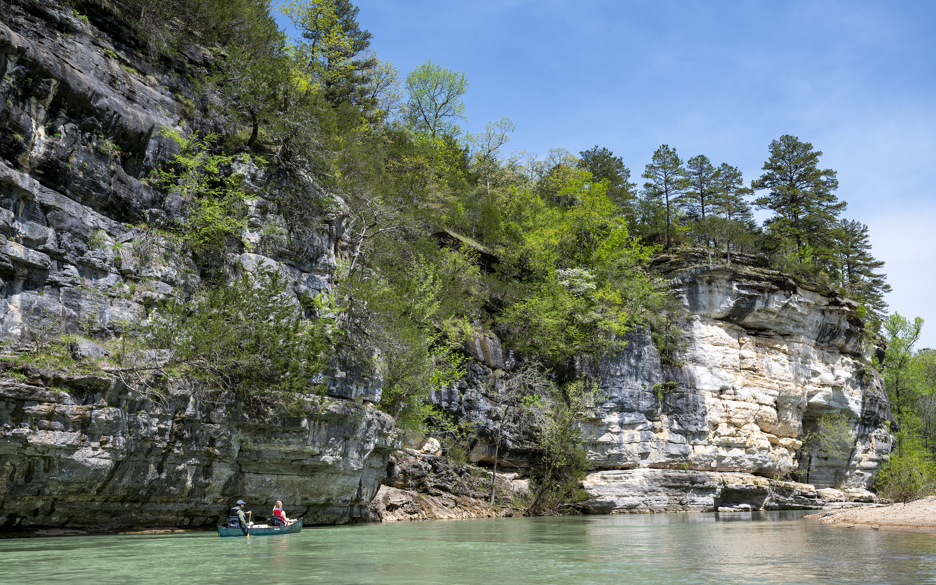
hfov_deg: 56.0
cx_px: 466
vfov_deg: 36.7
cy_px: 274
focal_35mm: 35
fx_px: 880
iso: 500
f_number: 5.6
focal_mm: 33.5
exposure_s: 1/3200
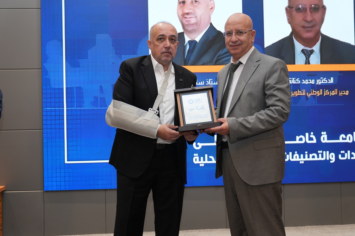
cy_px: 118
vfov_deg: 36.9
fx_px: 355
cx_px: 178
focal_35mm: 36
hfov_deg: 53.1
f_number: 3.2
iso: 800
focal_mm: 36
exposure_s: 1/160
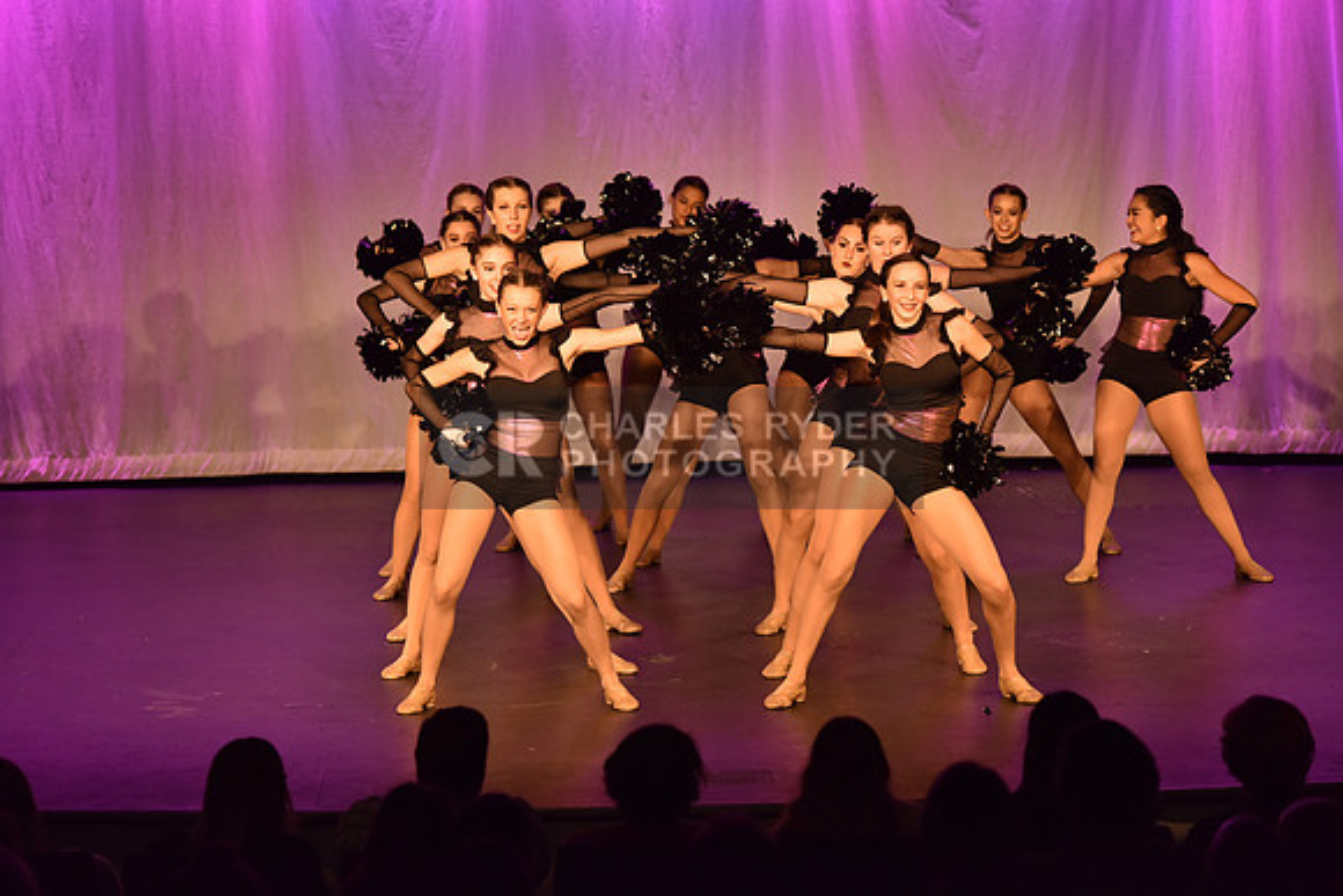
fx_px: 4664
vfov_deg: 11.0
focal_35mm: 125
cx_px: 672
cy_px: 448
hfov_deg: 16.4
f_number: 4
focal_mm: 125
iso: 2000
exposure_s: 1/320
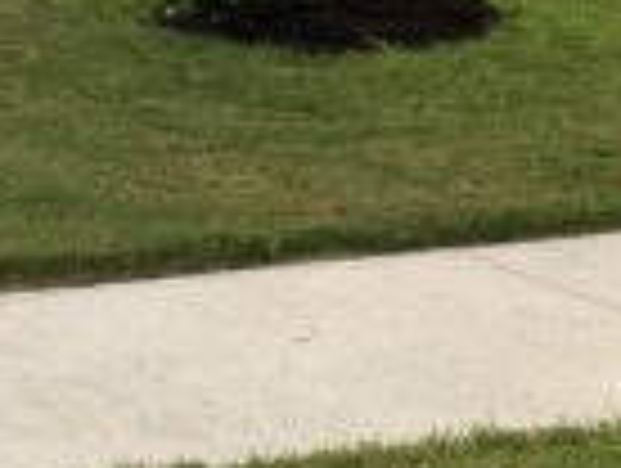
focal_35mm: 108
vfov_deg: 13.1
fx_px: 1941
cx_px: -506
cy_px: -194
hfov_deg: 15.5
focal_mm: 3.99
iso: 32
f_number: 1.8
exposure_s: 1/2024
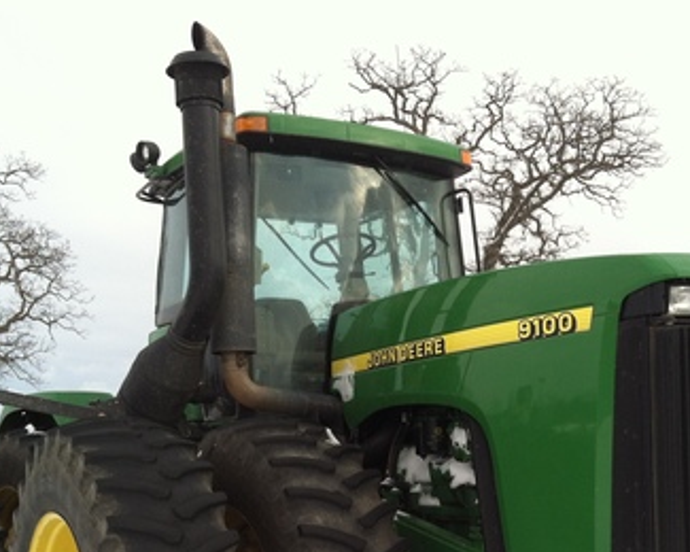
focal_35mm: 57
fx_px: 1164
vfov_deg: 26.3
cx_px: 412
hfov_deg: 32.9
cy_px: 416
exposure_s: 1/857
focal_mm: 3.85
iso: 80
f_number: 2.8
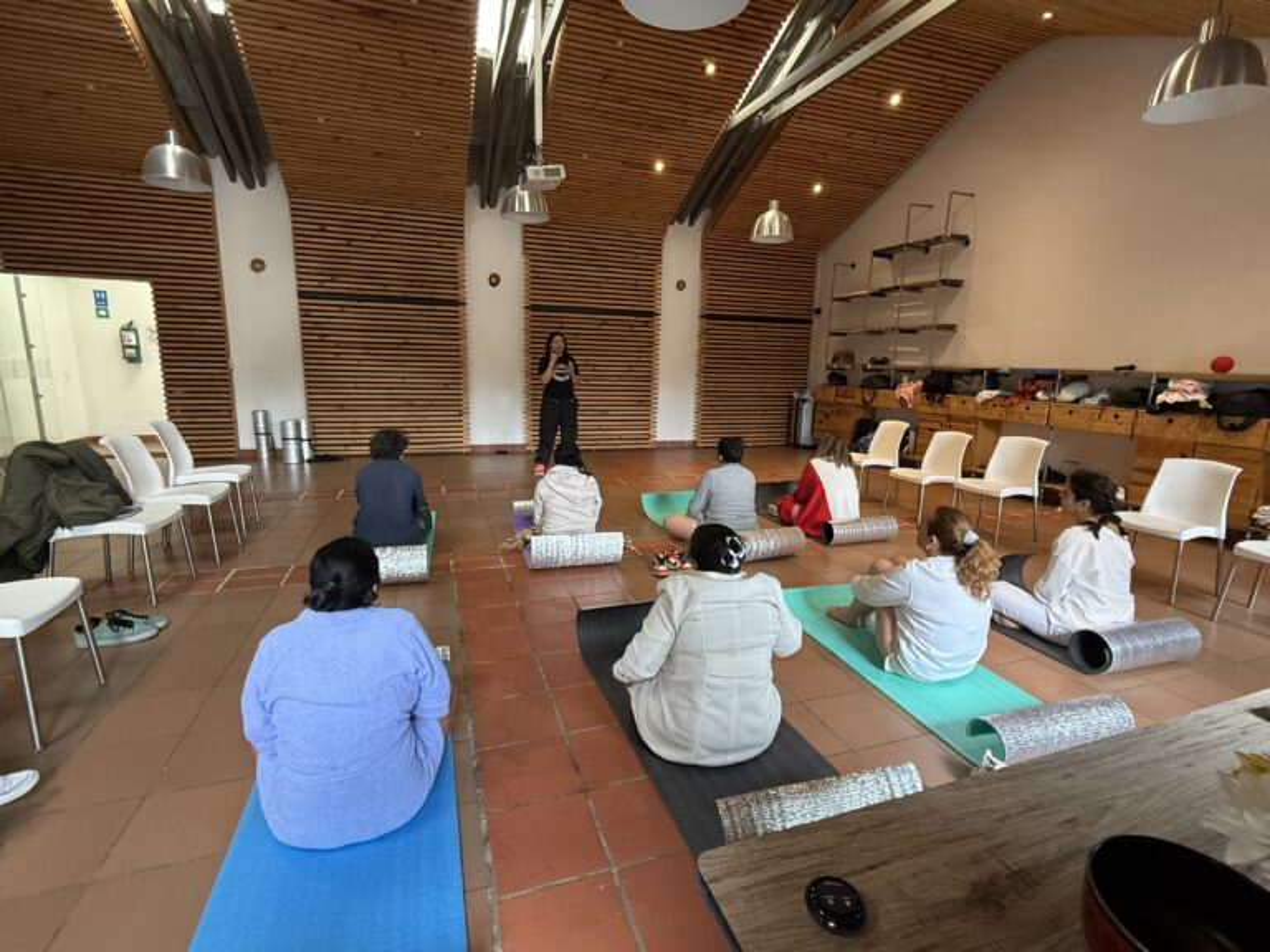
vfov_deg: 85.7
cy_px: 476
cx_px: 635
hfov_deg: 102.1
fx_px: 514
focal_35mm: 14
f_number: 2.2
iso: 320
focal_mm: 2.22
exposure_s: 1/60
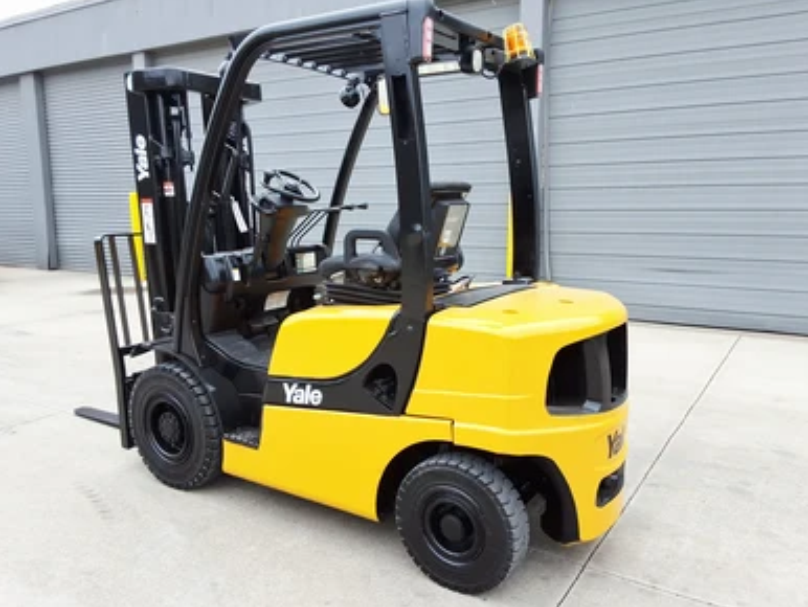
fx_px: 677
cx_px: 394
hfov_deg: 61.6
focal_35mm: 29
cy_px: 306
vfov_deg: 48.3
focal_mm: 2.91
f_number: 1.9
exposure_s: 1/243
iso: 32
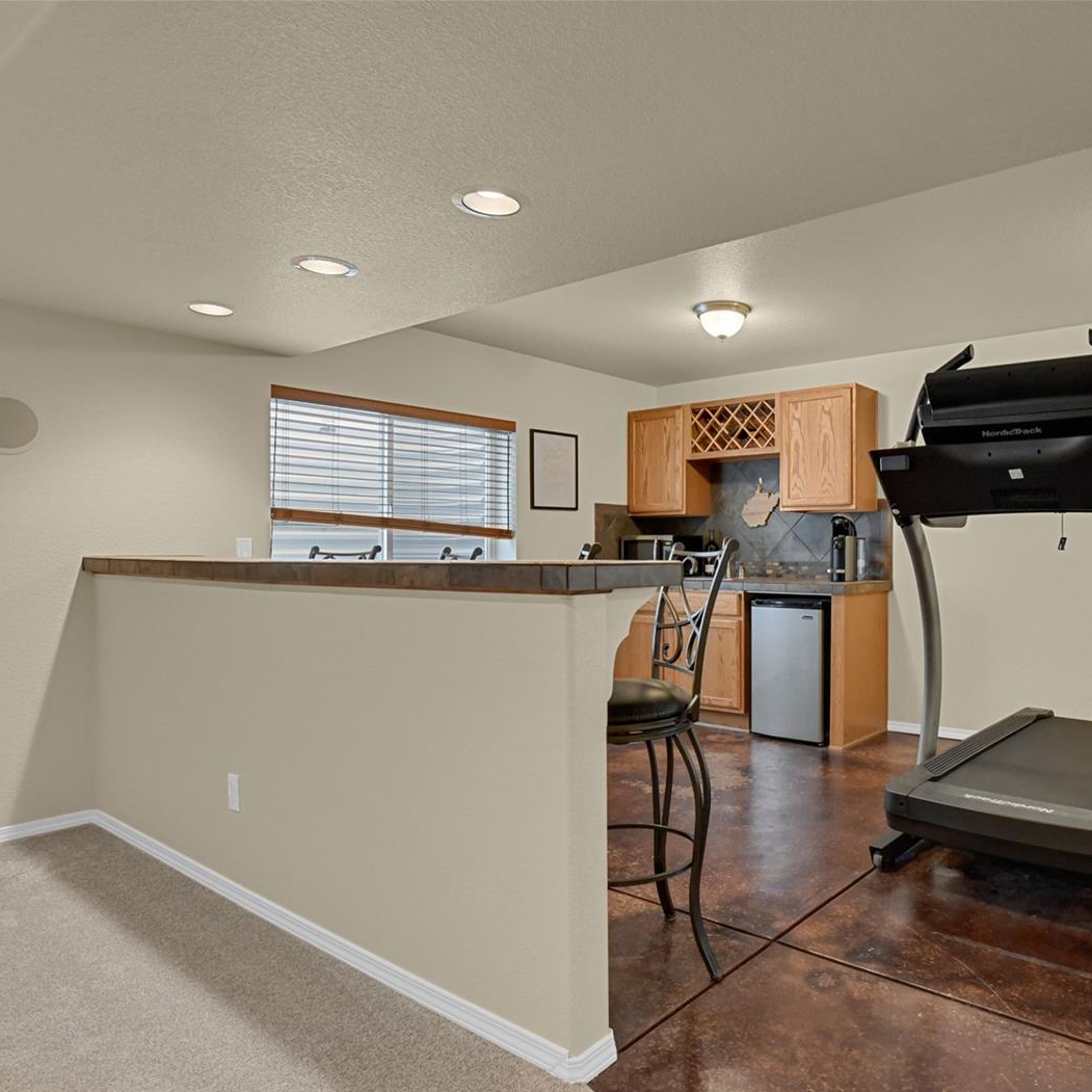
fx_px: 785
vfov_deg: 69.6
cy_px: 553
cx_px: 717
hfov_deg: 67.9
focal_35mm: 22
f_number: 8
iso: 12800
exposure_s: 1/6
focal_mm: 17
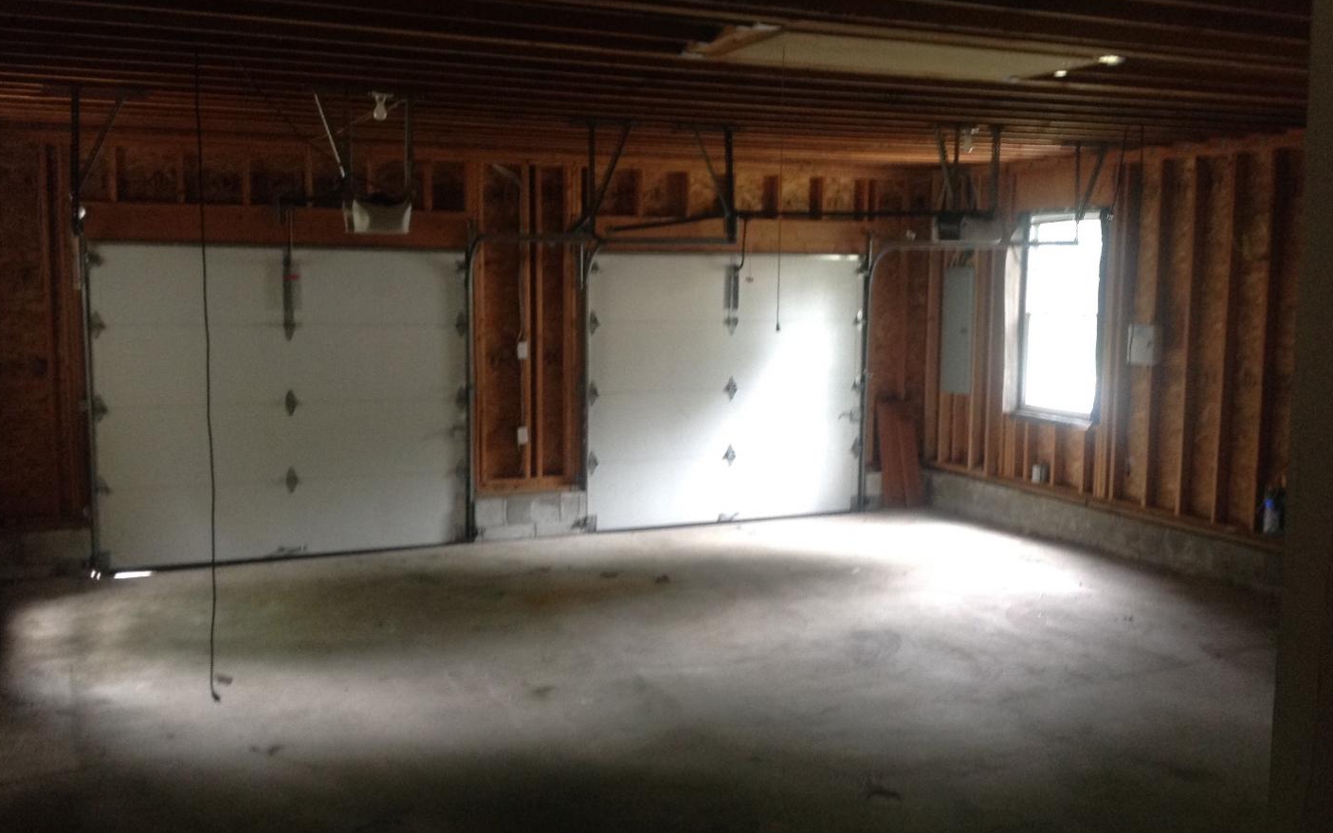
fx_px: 1381
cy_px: 416
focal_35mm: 38
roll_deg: -0.9
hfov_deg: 51.5
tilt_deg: -7.5
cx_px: 676
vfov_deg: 33.6
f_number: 2.4
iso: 200
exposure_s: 1/15
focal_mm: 4.28
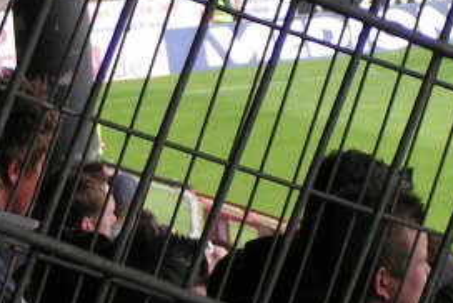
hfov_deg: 5.4
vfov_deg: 3.6
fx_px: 4812
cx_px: -167
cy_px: -110
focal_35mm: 382
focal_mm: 19.1
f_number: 4.5
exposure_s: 1/160
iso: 50
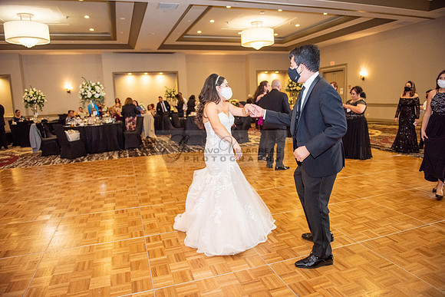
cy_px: 148
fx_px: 297
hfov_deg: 73.7
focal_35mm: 24
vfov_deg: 53.2
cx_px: 222
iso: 1600
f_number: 2.8
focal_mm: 24
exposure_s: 1/250
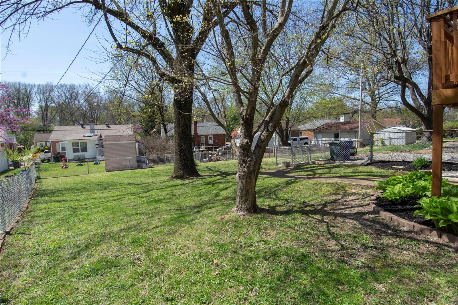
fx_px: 229
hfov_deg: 90.0
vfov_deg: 67.4
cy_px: 152
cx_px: 229
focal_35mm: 18
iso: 250
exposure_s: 1/500
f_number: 8
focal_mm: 12
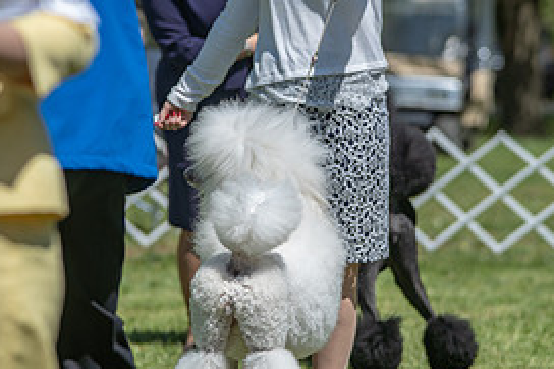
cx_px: 281
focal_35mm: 248
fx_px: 3814
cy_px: 149
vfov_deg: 5.5
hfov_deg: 8.3
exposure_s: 1/1000
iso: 100
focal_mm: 150
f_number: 4
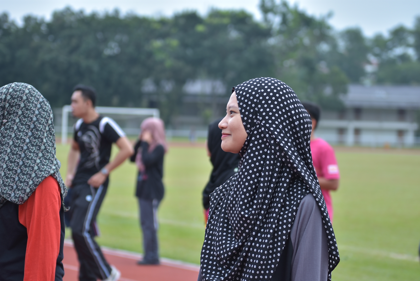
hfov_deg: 19.4
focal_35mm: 105
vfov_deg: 13.1
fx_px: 1226
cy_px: 140
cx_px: 210
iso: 100
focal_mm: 70
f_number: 2.8
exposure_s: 1/200
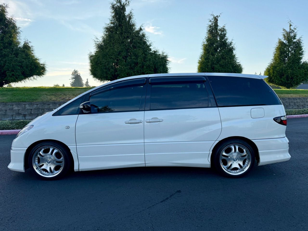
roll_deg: +1.5
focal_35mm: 24
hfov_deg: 71.6
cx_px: 154
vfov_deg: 56.8
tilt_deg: -4.3
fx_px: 214
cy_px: 116
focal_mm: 6.76
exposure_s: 1/2370
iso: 100
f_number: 1.78
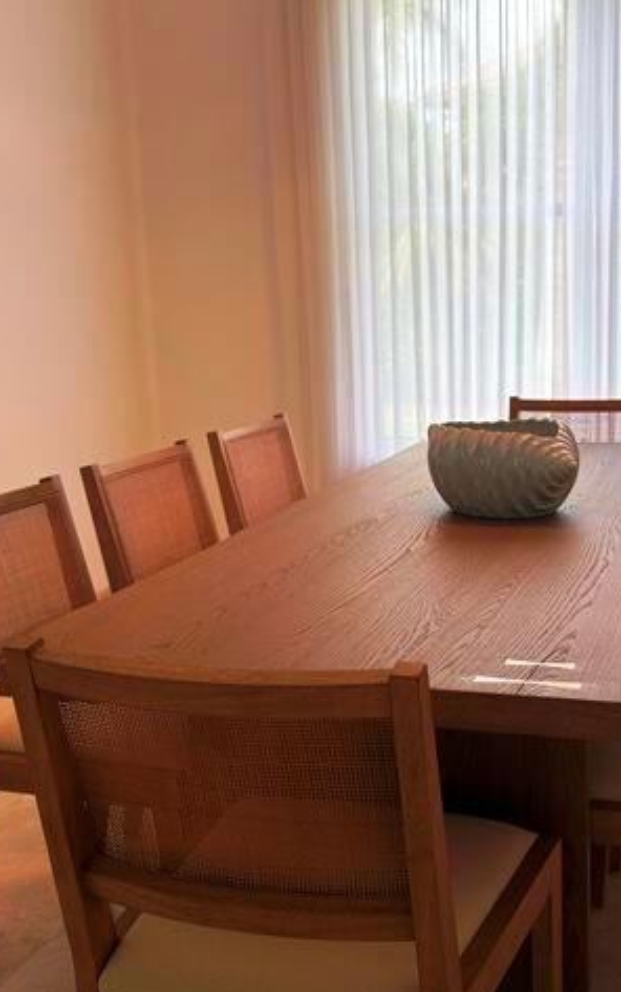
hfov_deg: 29.5
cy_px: 499
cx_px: 445
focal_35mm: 43
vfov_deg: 46.2
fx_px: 1163
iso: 50
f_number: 1.78
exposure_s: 1/184
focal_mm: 6.76
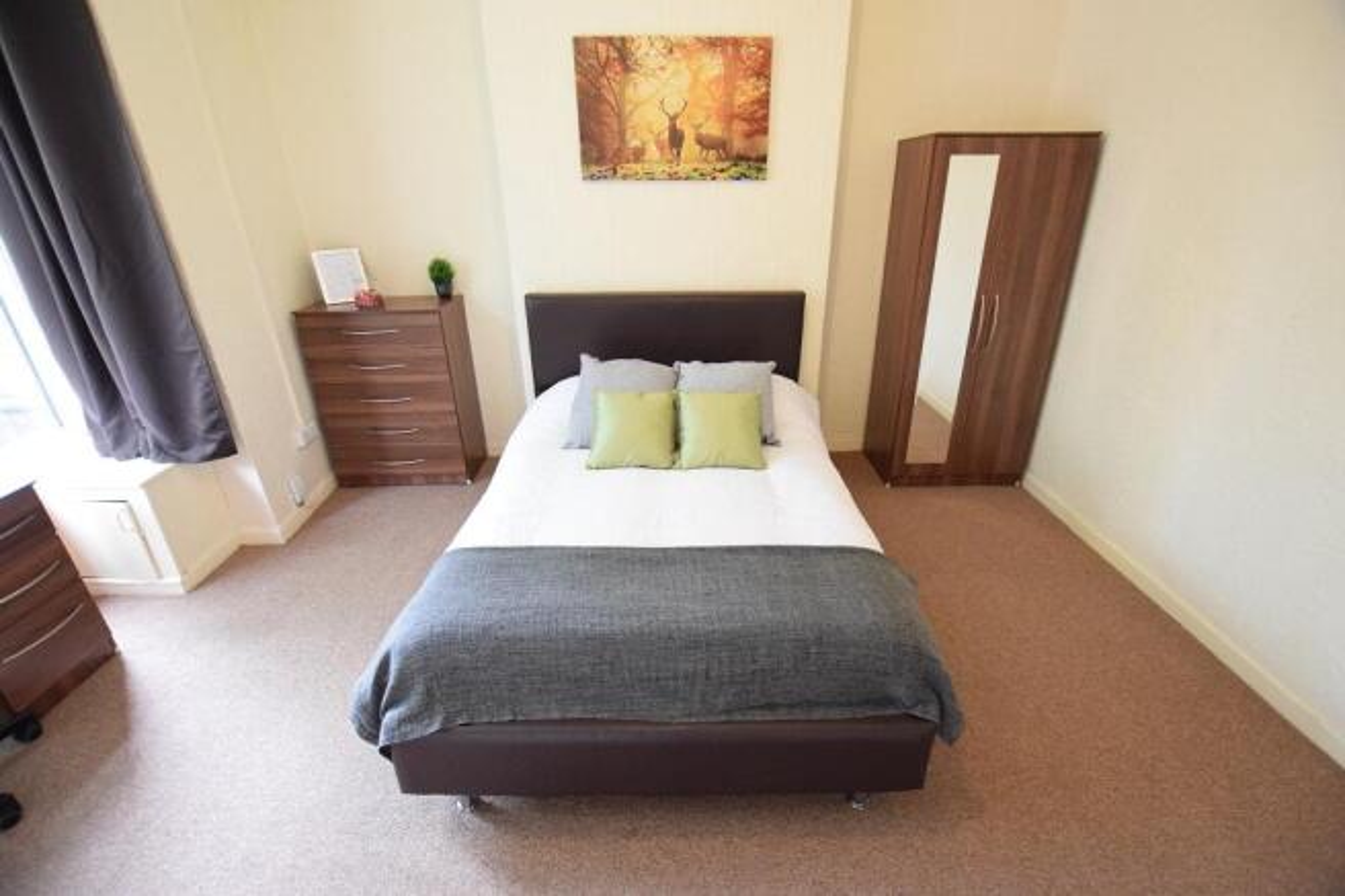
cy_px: 448
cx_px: 672
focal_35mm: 15
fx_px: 560
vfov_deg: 77.3
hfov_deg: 100.4
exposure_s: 1/60
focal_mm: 10
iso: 3200
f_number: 4
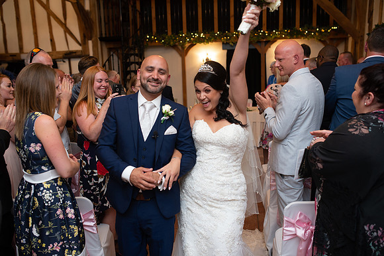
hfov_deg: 54.5
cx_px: 192
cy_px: 128
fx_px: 373
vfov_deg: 37.8
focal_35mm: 35
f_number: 2.8
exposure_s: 1/100
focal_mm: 35
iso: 500
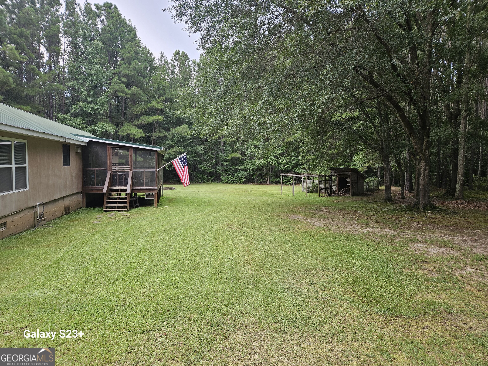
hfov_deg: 73.9
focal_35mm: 23
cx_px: 244
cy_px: 183
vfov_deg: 58.9
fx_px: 324
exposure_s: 1/180
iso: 40
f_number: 1.8
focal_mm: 5.4
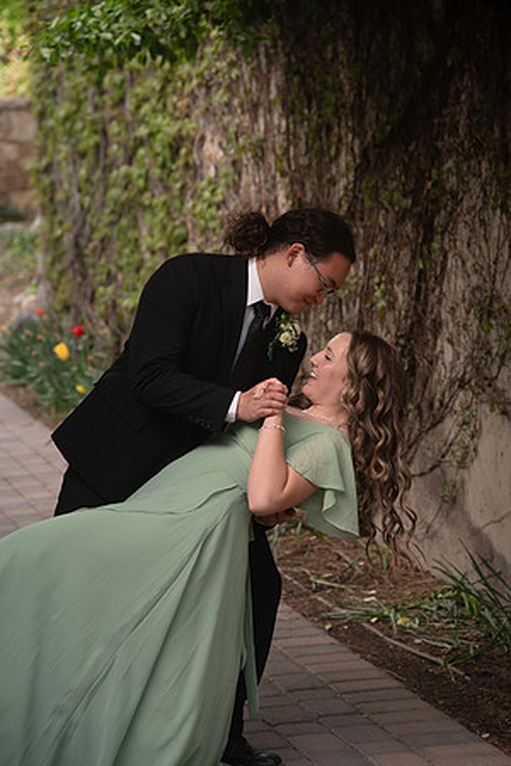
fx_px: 2555
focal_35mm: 120
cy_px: 383
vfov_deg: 17.1
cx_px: 256
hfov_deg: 11.4
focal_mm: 120
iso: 400
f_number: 5
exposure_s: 1/125
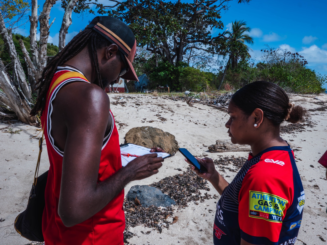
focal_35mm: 28
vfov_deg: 49.7
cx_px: 164
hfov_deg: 63.4
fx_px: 265
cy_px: 122
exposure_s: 1/160
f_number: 18
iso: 200
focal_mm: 14
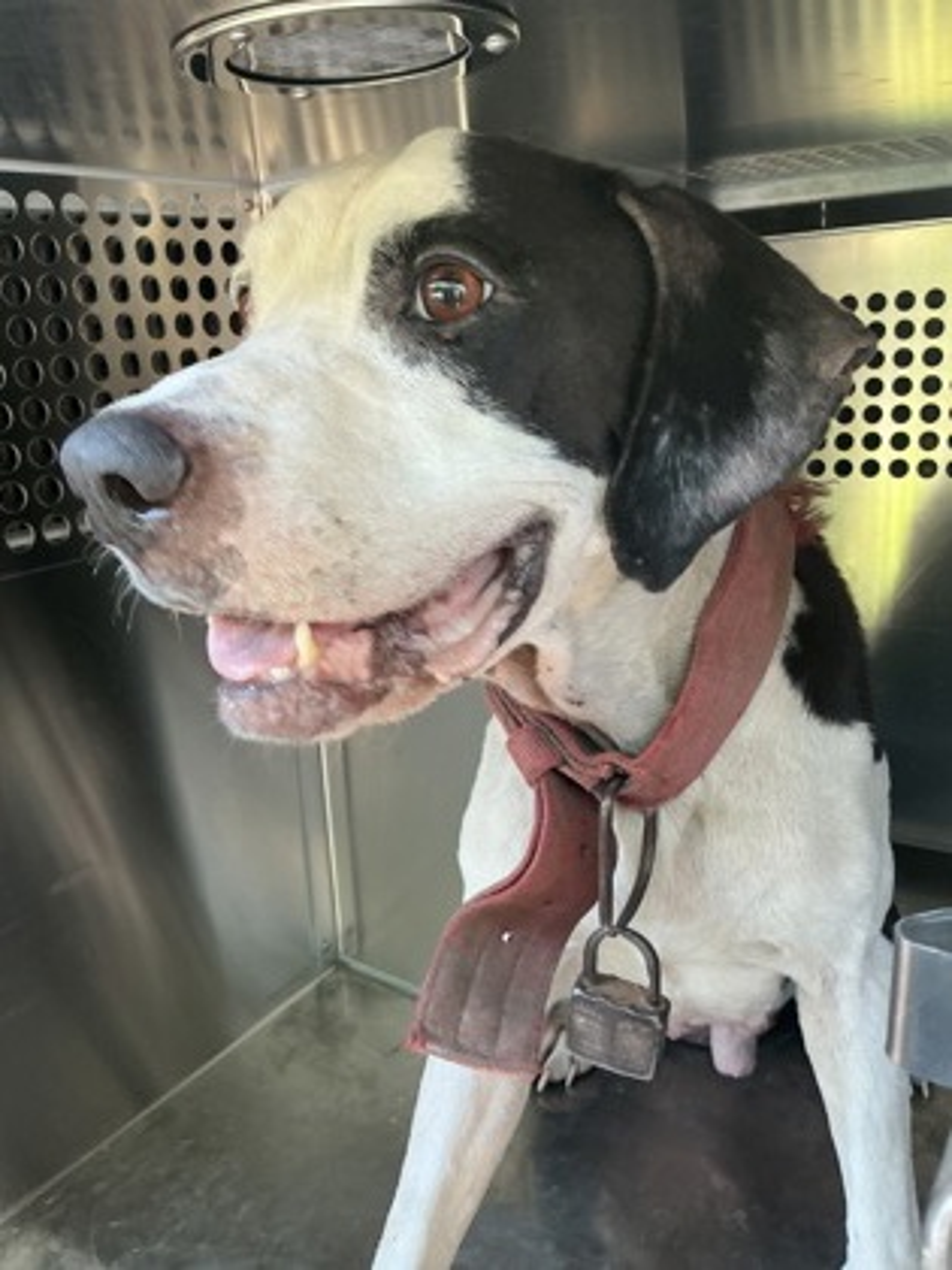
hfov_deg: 48.2
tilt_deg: -15.6
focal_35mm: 29
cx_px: 476
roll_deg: +2.6
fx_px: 1063
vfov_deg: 61.7
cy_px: 635
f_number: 1.8
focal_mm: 3
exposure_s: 1/60
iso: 100
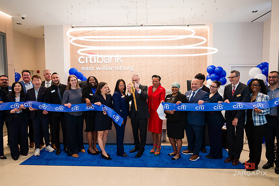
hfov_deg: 72.9
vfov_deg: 52.4
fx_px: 189
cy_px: 93
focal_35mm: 24
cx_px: 140
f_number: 4
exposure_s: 1/200
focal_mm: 24
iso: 800
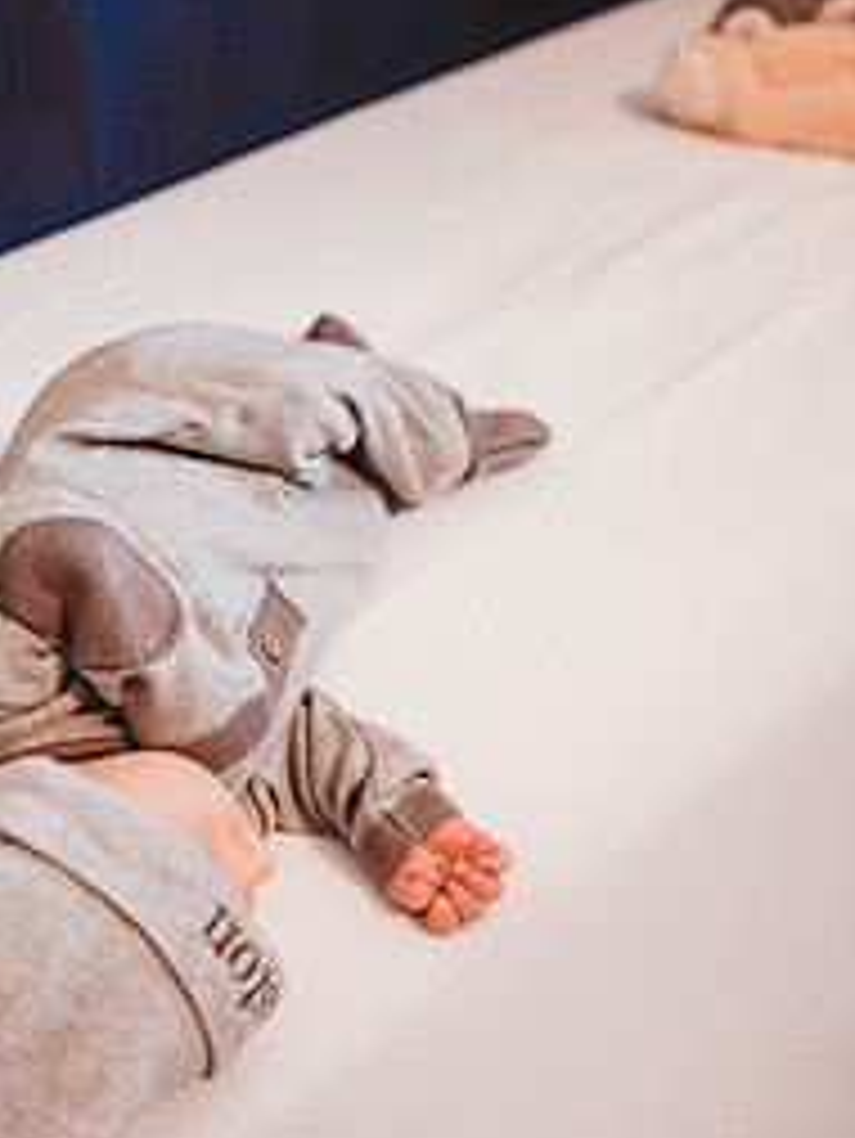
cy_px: 819
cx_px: 238
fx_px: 1349
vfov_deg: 44.6
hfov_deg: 34.6
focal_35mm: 41
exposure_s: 1/160
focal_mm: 24
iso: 800
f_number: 2.2
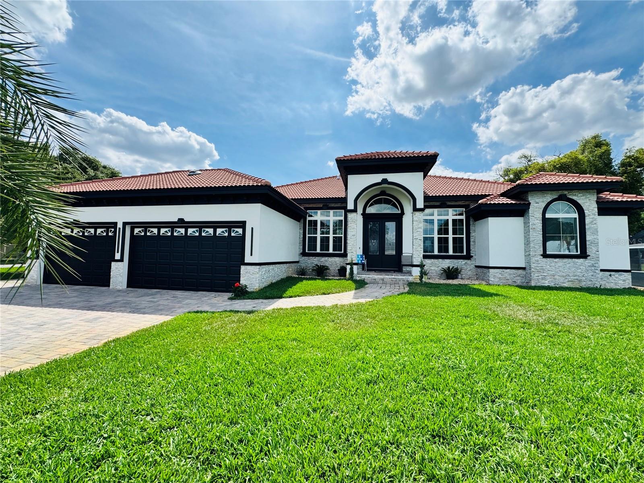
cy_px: 242
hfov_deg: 102.1
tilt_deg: +3.7
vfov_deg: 85.7
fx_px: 260
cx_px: 322
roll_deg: -1.7
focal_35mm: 14
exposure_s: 1/1976
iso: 50
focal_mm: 2.22
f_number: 2.2
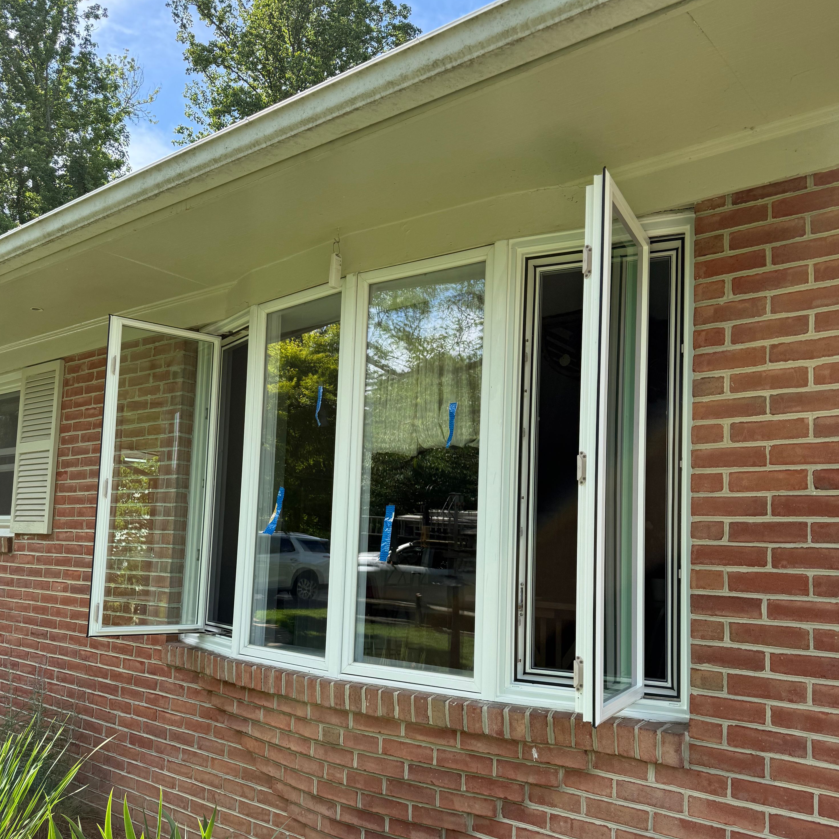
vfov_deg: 55.3
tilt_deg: +9.2
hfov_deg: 55.6
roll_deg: -2.5
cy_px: 493
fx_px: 795
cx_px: 413
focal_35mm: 29
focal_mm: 6.76
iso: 100
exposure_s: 1/1271
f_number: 1.78
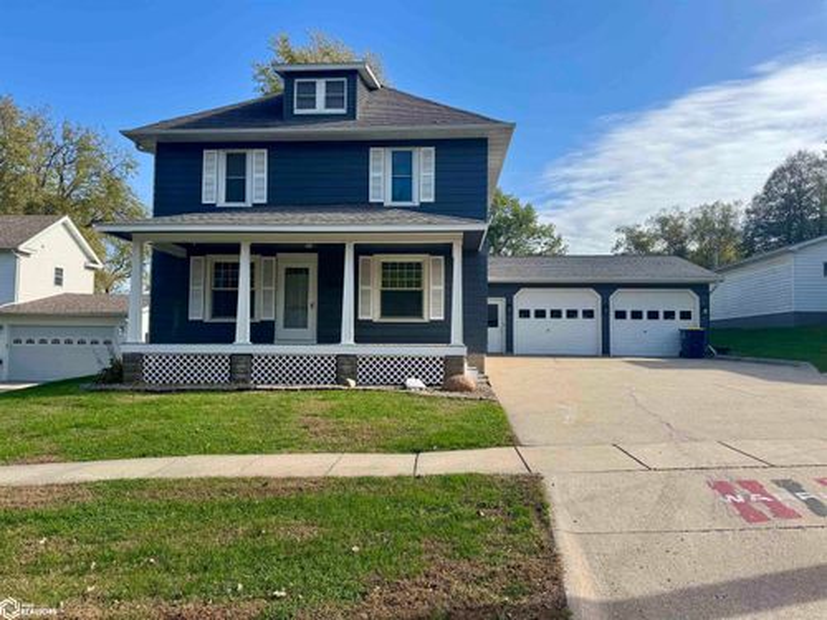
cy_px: 310
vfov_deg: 56.8
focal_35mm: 24
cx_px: 414
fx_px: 573
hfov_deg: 71.6
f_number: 1.78
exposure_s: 1/3413
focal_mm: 6.76
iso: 80
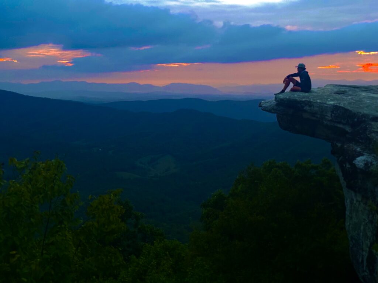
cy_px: 142
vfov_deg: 30.3
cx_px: 189
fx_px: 524
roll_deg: +0.6
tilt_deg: -7.1
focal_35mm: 48
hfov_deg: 39.7
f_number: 1.78
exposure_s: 1/22
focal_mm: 6.86
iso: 640
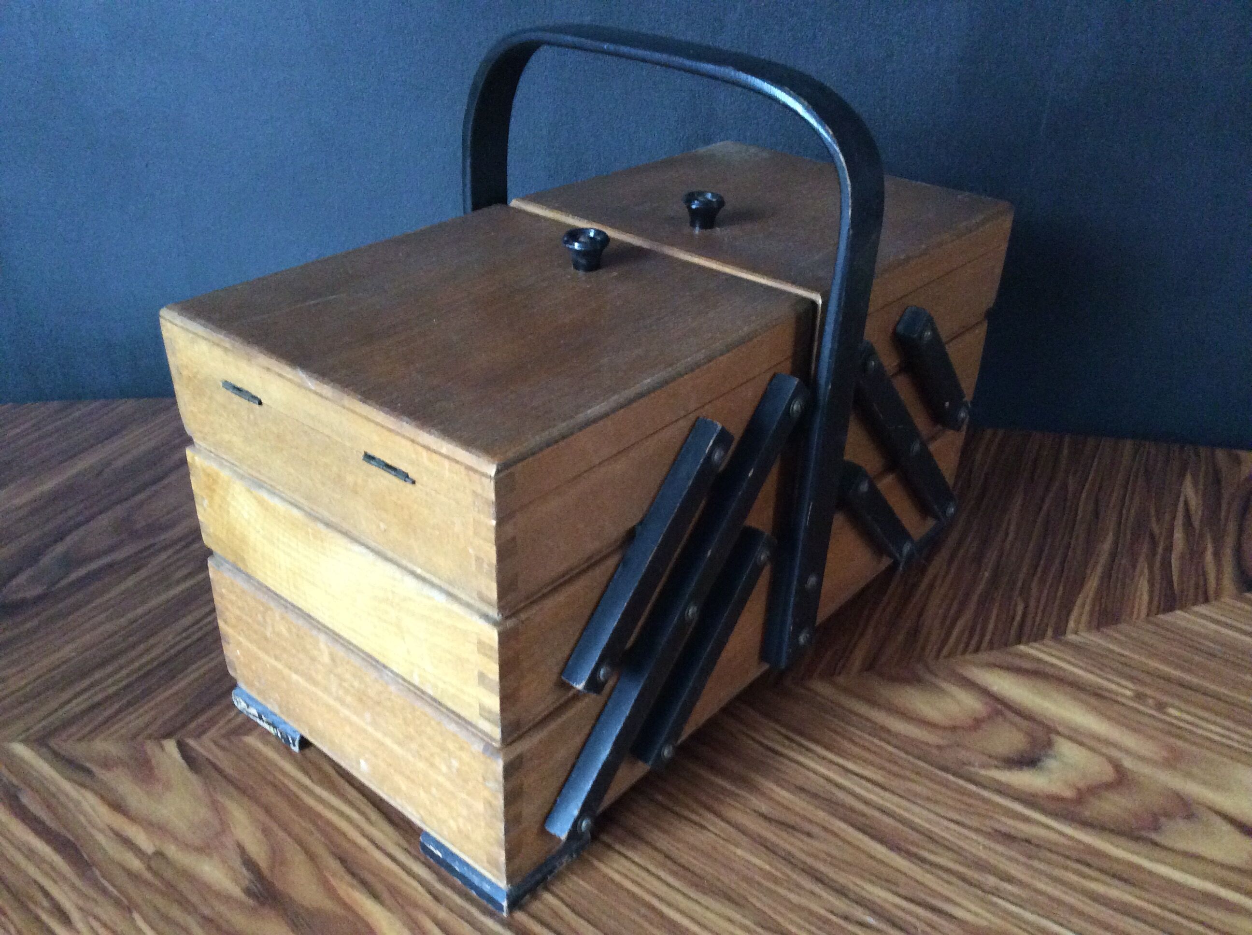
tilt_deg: -31.0
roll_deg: -0.5
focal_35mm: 32
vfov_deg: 44.1
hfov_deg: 56.9
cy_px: 468
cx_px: 626
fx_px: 1156
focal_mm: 3.3
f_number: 2.4
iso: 320
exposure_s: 1/17
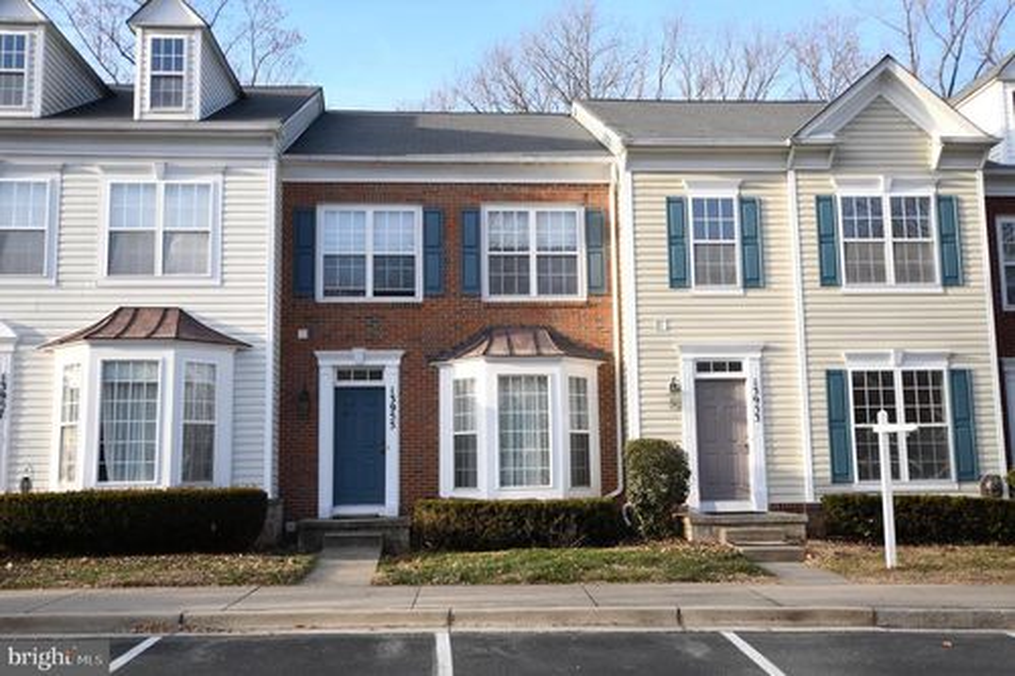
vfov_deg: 36.8
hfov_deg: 53.1
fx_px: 1015
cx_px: 508
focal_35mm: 36
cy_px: 338
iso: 100
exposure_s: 1/100
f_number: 5.6
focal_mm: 24
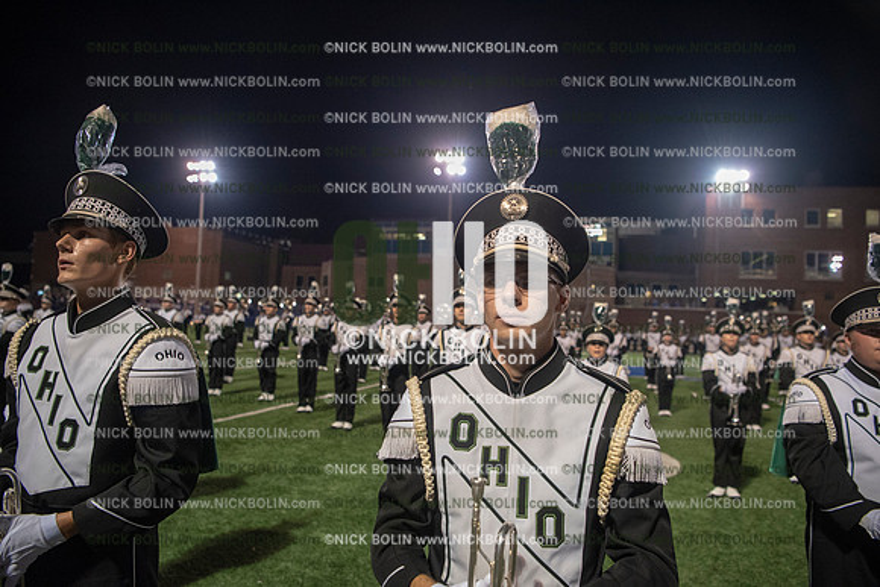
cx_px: 440
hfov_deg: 73.7
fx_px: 587
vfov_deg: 53.2
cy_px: 294
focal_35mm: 24
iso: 3200
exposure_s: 1/500
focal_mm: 24
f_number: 3.2
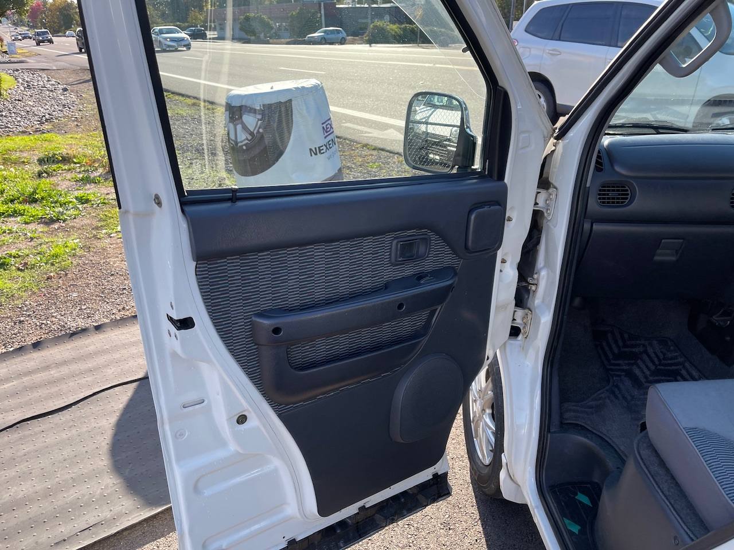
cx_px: 367
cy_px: 275
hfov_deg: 69.4
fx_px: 530
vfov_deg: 54.9
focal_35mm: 25
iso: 32
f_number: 1.6
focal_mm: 5.1
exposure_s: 1/550
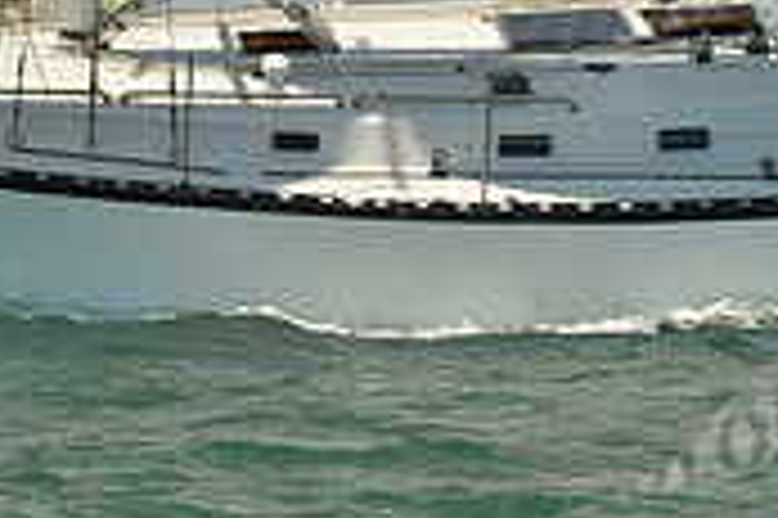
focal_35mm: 235
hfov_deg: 8.8
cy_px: -209
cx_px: 256
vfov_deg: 5.8
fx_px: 5074
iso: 280
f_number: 13
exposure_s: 1/800
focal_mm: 70
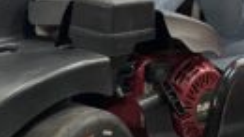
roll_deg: -2.2
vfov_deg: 9.1
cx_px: 137
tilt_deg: -9.6
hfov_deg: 16.4
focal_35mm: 131
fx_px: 847
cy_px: -34
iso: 400
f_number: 1.8
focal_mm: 4.25
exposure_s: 1/60
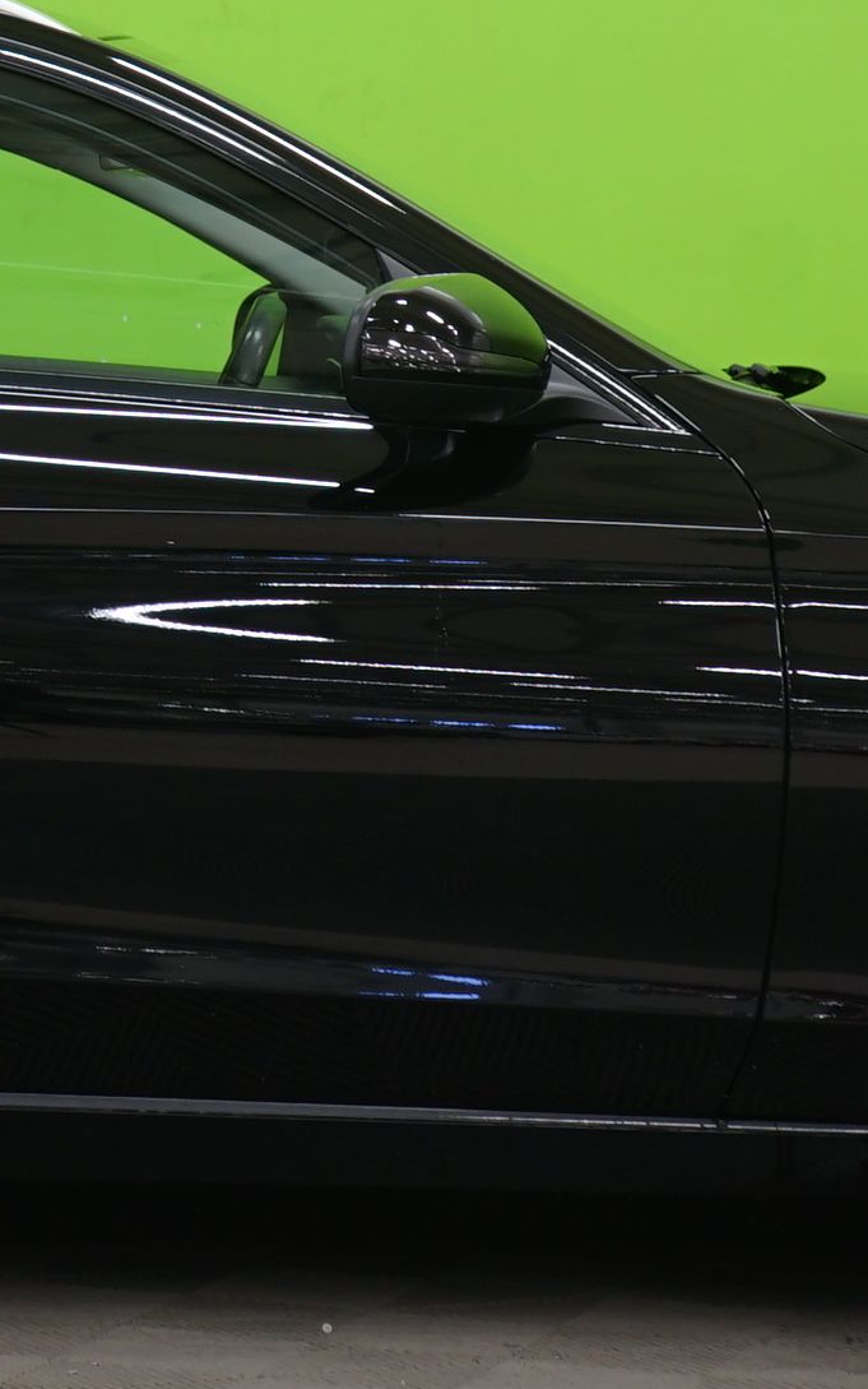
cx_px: -112
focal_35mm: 140
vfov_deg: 14.8
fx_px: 5297
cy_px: 240
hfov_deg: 9.3
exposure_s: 1/8
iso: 400
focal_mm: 38
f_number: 5
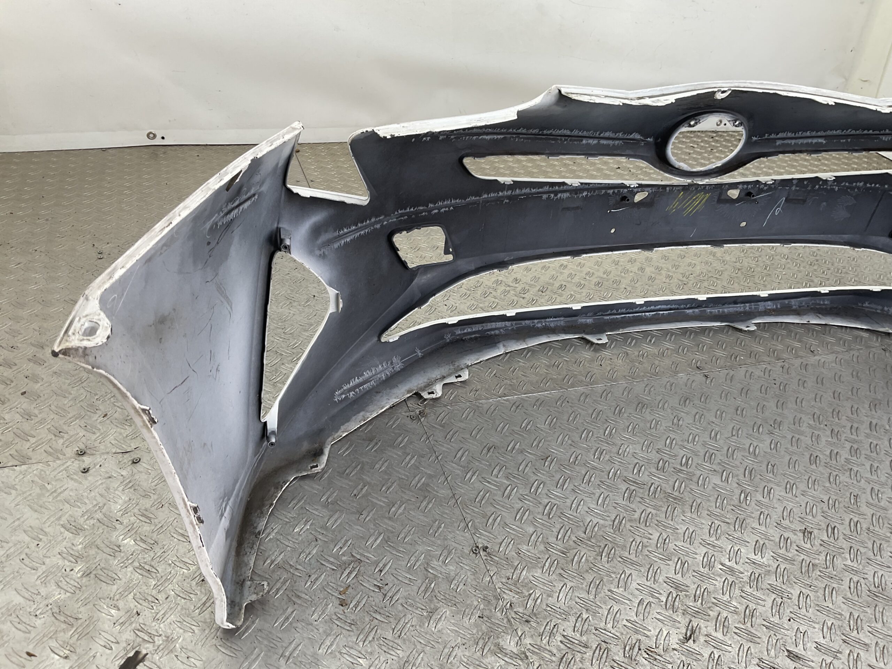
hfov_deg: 61.7
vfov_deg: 48.2
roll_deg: -9.0
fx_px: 747
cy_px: 334
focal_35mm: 29
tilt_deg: -32.5
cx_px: 446
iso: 20
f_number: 1.8
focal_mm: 3
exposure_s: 1/100
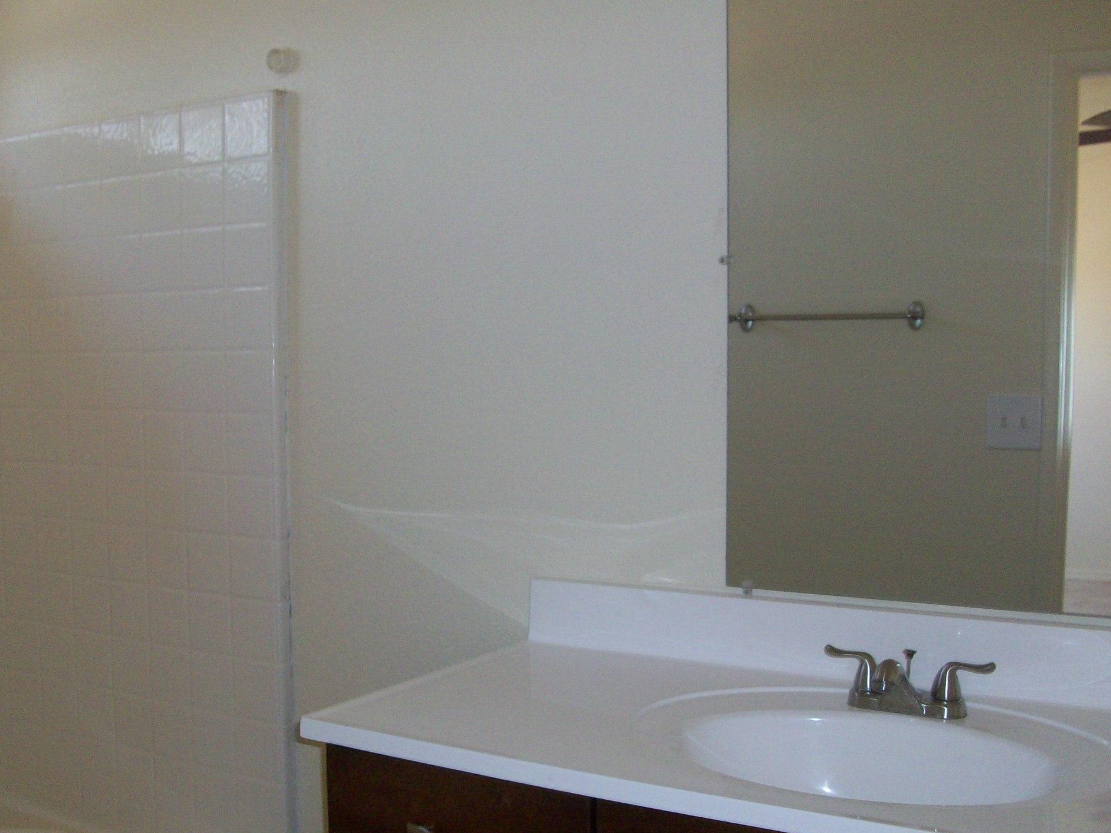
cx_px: 538
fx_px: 1220
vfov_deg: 37.7
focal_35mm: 38
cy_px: 423
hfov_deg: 49.0
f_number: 2.8
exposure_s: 1/60
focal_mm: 5.7
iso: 160
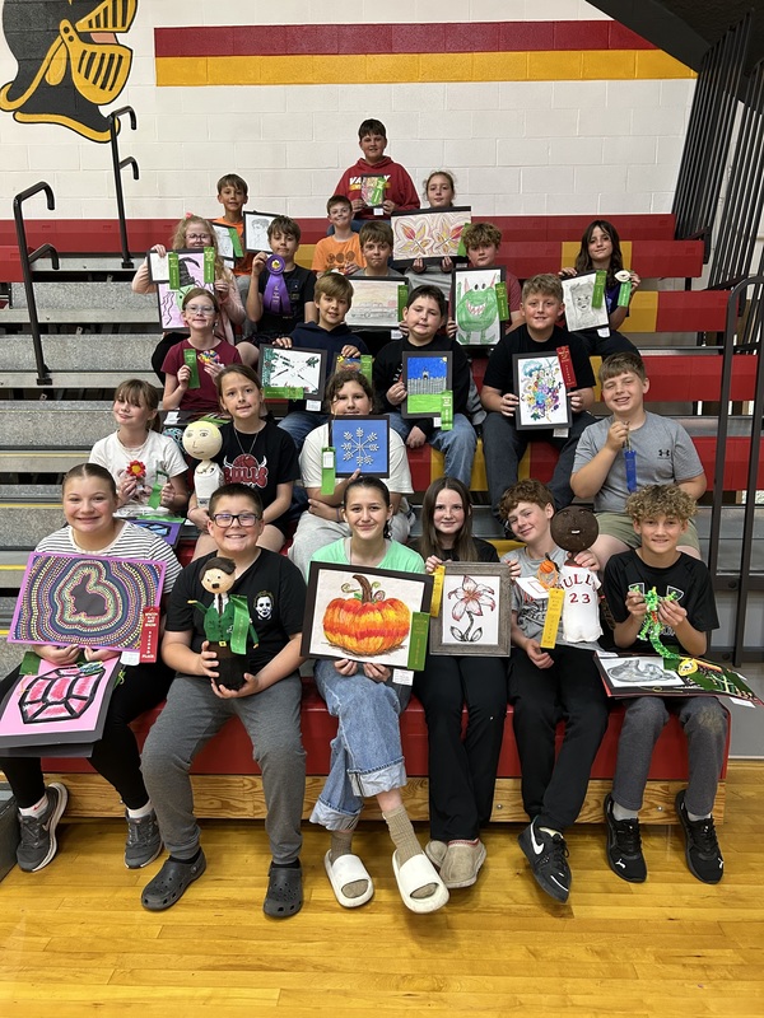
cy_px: 509
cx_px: 382
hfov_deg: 53.1
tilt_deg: -8.1
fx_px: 765
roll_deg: -0.1
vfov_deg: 67.3
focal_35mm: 26
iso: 250
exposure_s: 1/60
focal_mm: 5.7
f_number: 1.5
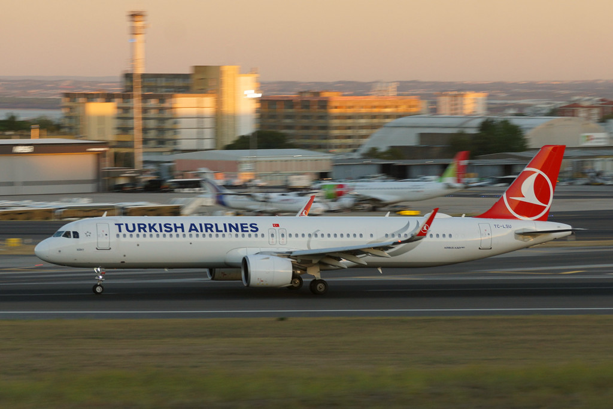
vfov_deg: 8.7
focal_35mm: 158
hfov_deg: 13.0
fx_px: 2682
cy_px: 204
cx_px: 306
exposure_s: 1/125
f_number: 5.6
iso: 200
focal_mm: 105
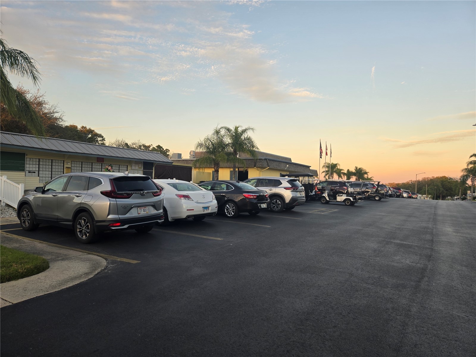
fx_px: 316
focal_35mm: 23
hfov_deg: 73.9
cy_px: 178
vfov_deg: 58.9
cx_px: 238
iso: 40
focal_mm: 5.4
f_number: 1.8
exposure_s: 1/180
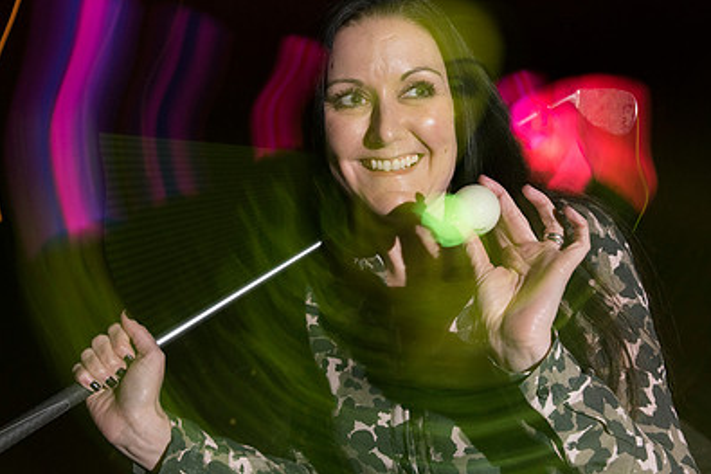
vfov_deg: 28.5
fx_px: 928
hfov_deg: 41.7
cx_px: 434
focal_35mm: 47
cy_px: 174
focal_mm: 32
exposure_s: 1/4
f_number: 7.1
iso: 1000
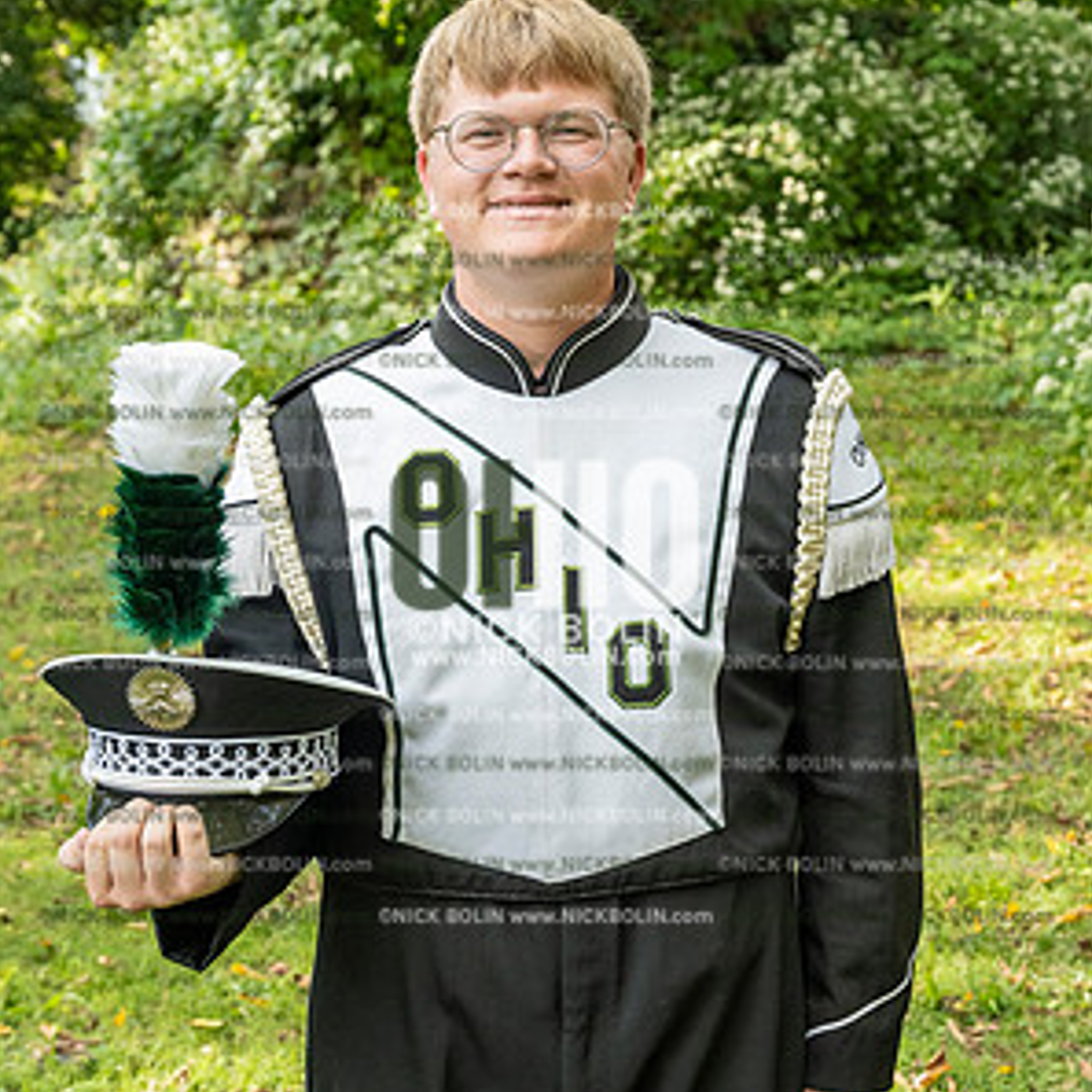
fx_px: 2248
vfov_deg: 27.3
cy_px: 563
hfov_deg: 27.3
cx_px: 544
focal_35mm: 63
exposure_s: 1/640
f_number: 5.6
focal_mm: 49
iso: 1000
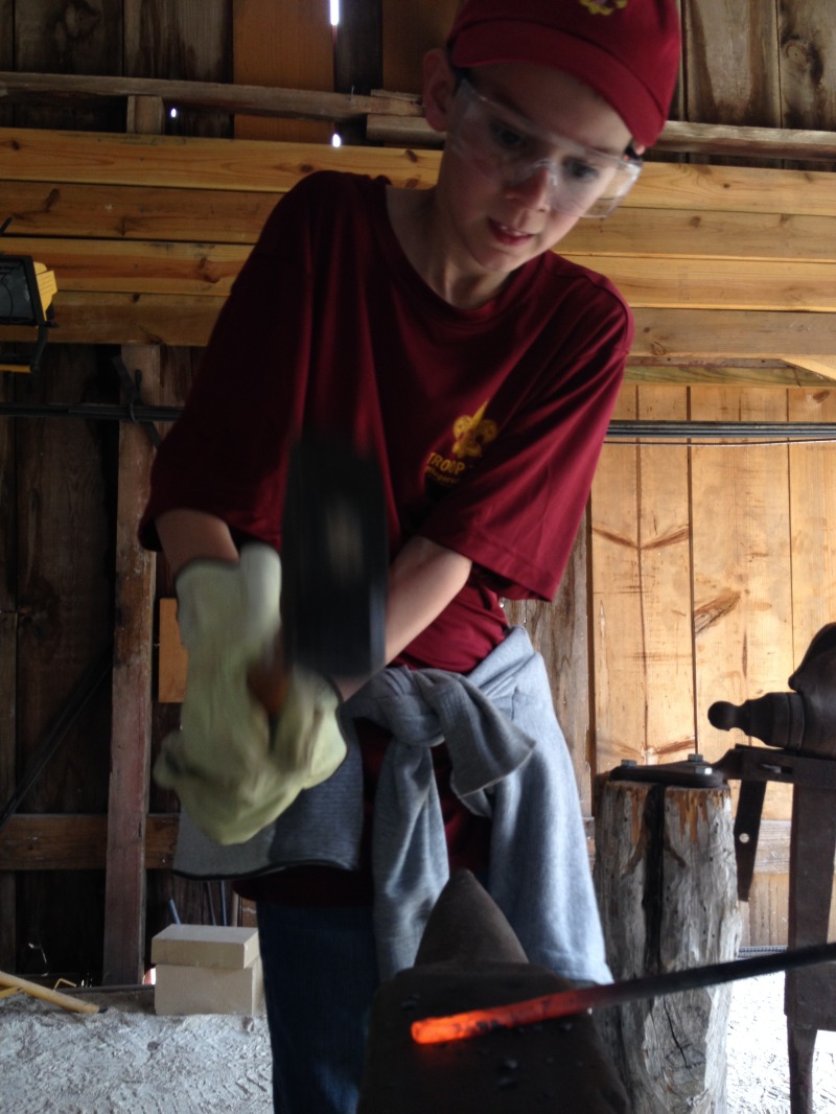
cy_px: 557
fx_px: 1127
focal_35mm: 35
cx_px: 418
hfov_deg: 40.7
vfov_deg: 52.6
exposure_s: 1/50
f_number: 2.4
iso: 50
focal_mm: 4.28
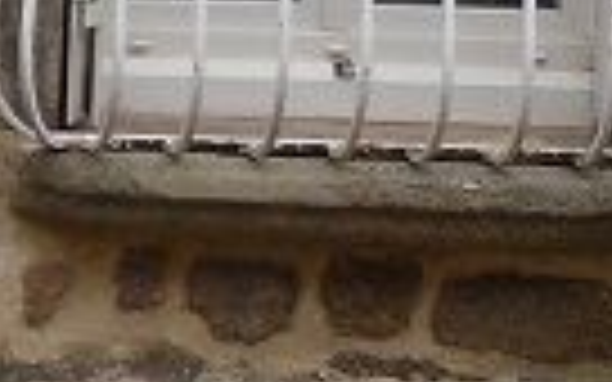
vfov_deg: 4.7
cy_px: -912
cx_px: -1215
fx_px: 4420
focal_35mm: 265
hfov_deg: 7.1
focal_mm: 6
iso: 80
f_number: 2.8
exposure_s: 1/331
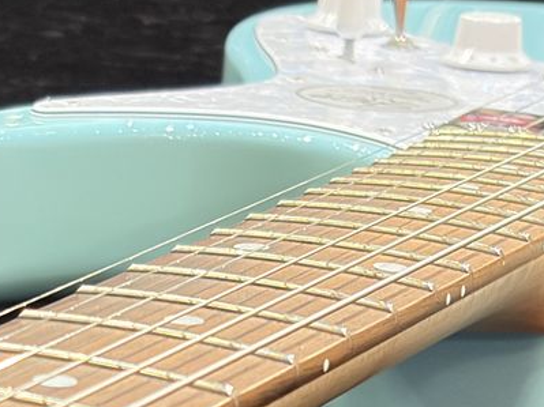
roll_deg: -1.0
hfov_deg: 11.6
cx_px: -106
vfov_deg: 8.7
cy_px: 615
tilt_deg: -21.6
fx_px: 2624
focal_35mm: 167
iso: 160
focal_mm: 5.96
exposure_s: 1/40
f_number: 1.6
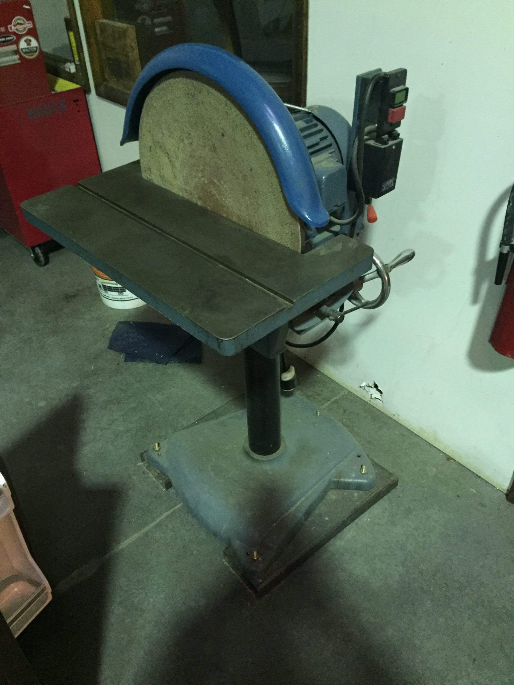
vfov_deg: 61.7
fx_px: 574
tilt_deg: -37.9
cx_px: 257
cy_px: 342
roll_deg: +2.4
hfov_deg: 48.2
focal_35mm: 29
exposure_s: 1/15
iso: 320
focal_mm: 4.15
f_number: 2.2
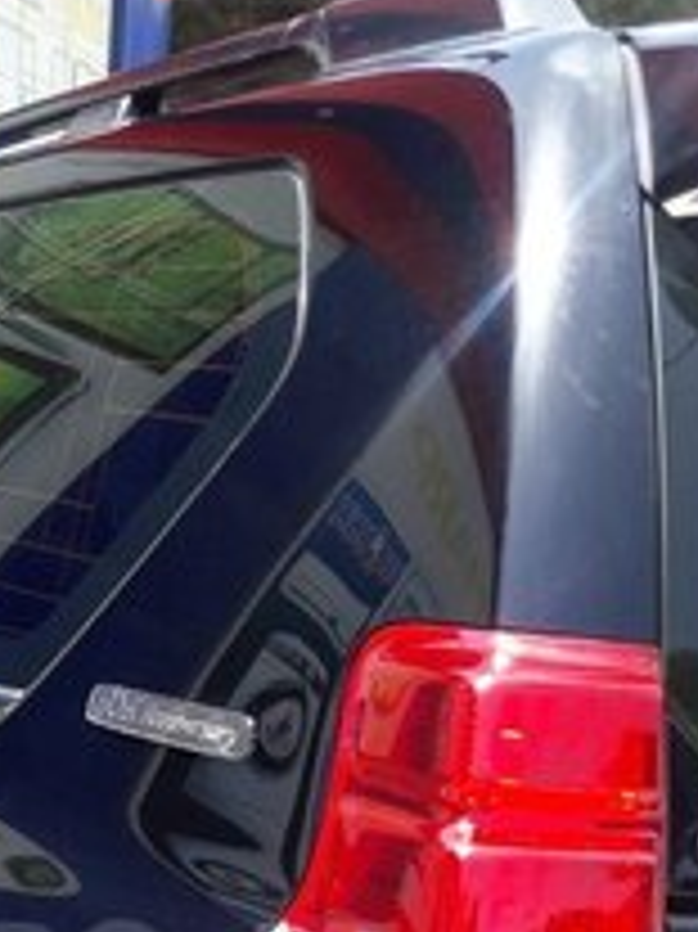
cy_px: 973
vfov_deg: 27.1
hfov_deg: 21.4
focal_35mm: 67
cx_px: 54
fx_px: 1803
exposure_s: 1/325
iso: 40
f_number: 1.9
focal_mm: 3.7
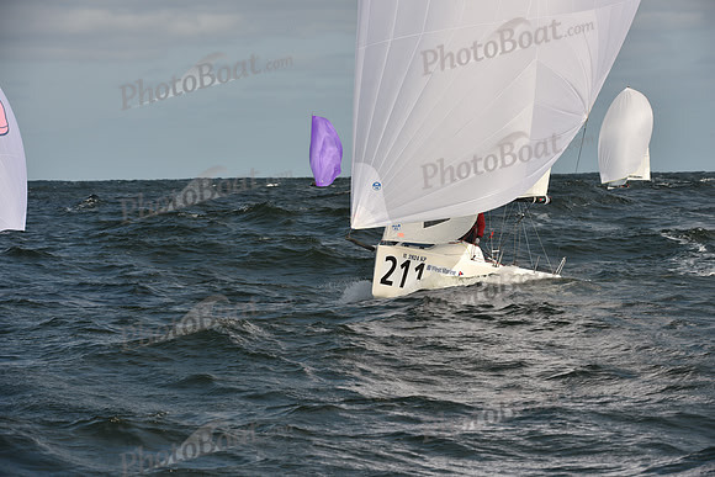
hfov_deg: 10.3
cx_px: 358
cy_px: 238
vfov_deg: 6.9
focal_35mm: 200
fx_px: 3973
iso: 320
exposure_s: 1/1250
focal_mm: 200
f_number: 9
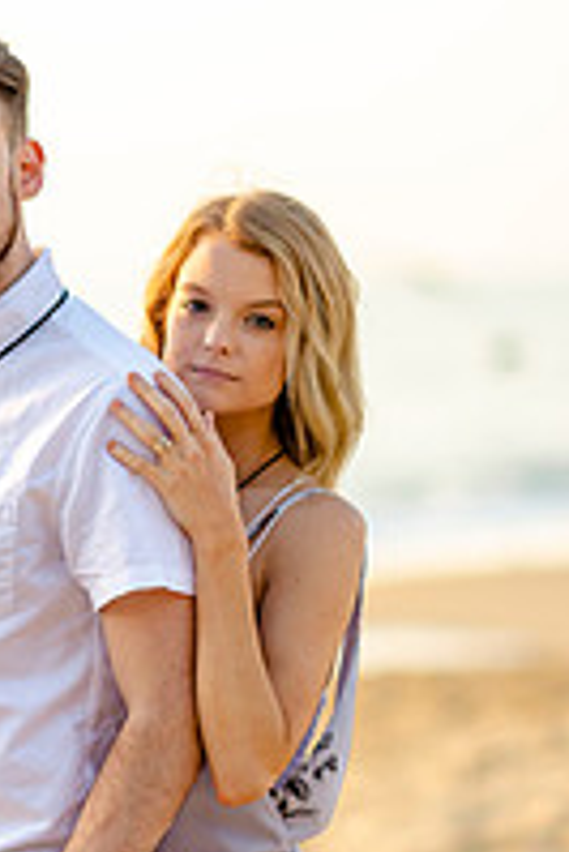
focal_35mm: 288
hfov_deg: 4.8
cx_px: 120
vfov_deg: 7.1
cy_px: 445
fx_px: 6816
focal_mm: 85
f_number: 1.8
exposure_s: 1/800
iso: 125
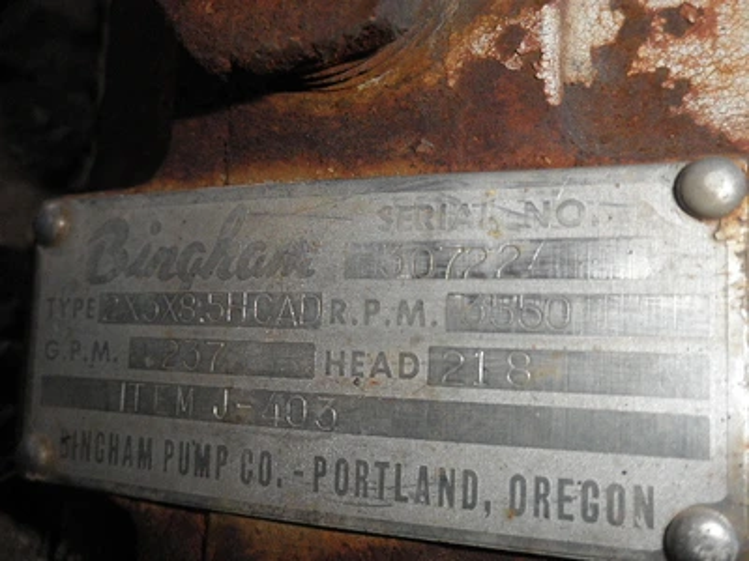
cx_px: 374
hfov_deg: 52.6
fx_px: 757
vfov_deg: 40.7
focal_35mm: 35
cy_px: 280
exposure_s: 1/60
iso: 200
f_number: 9.1
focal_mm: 6.1
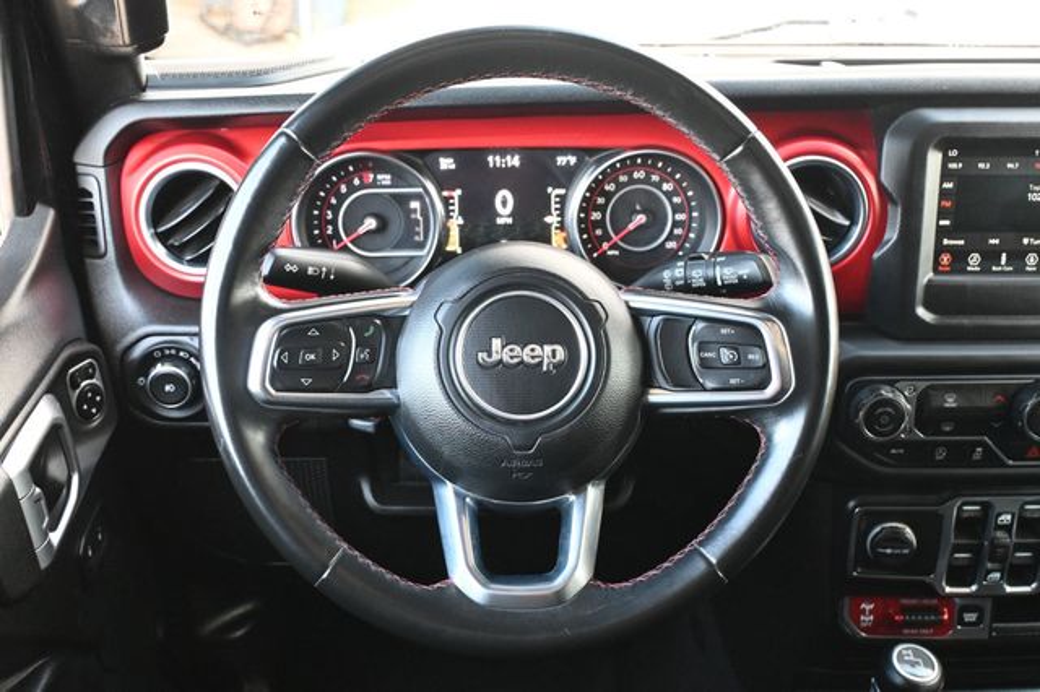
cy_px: 346
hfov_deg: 48.7
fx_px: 1148
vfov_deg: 33.6
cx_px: 520
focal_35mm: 40
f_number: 4.5
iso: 2500
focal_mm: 26.5
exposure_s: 1/125
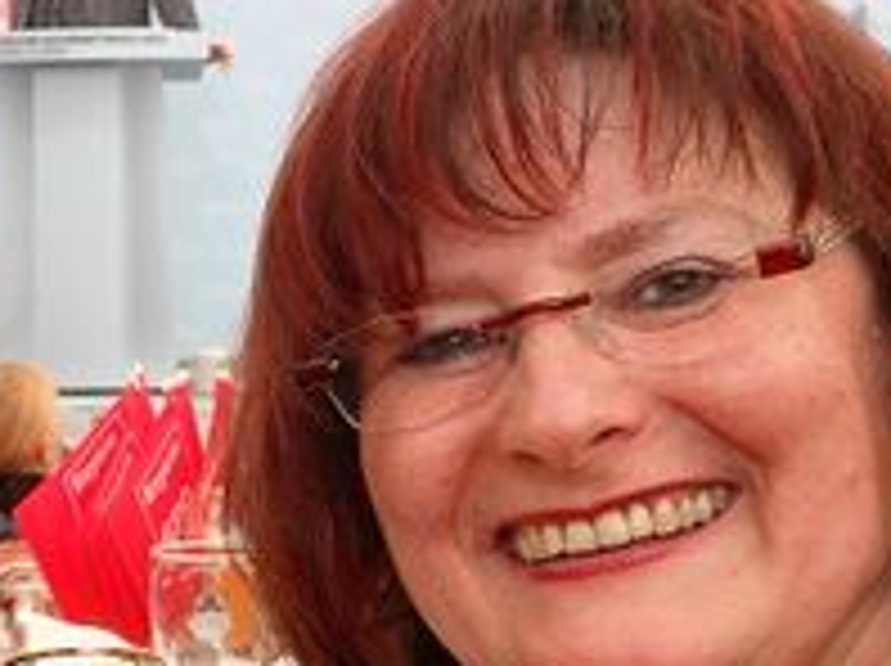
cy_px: 387
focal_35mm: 87
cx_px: 198
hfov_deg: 22.3
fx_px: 2237
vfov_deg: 16.9
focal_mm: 7.7
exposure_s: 1/30
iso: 100
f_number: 3.8
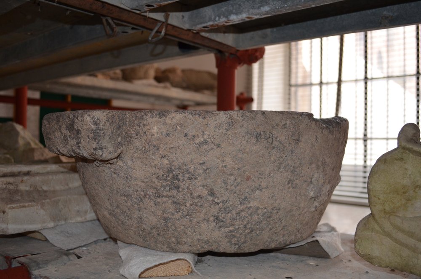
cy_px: 140
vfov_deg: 39.8
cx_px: 210
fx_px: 385
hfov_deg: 57.3
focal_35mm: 33
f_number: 3.8
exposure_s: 1/60
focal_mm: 22
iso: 800
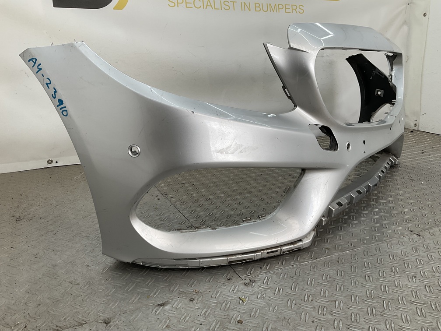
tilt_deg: -17.0
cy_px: 166
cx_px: 220
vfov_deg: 48.2
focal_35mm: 29
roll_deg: -2.5
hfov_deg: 61.7
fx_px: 369
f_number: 1.8
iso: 16
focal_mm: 3
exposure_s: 1/186
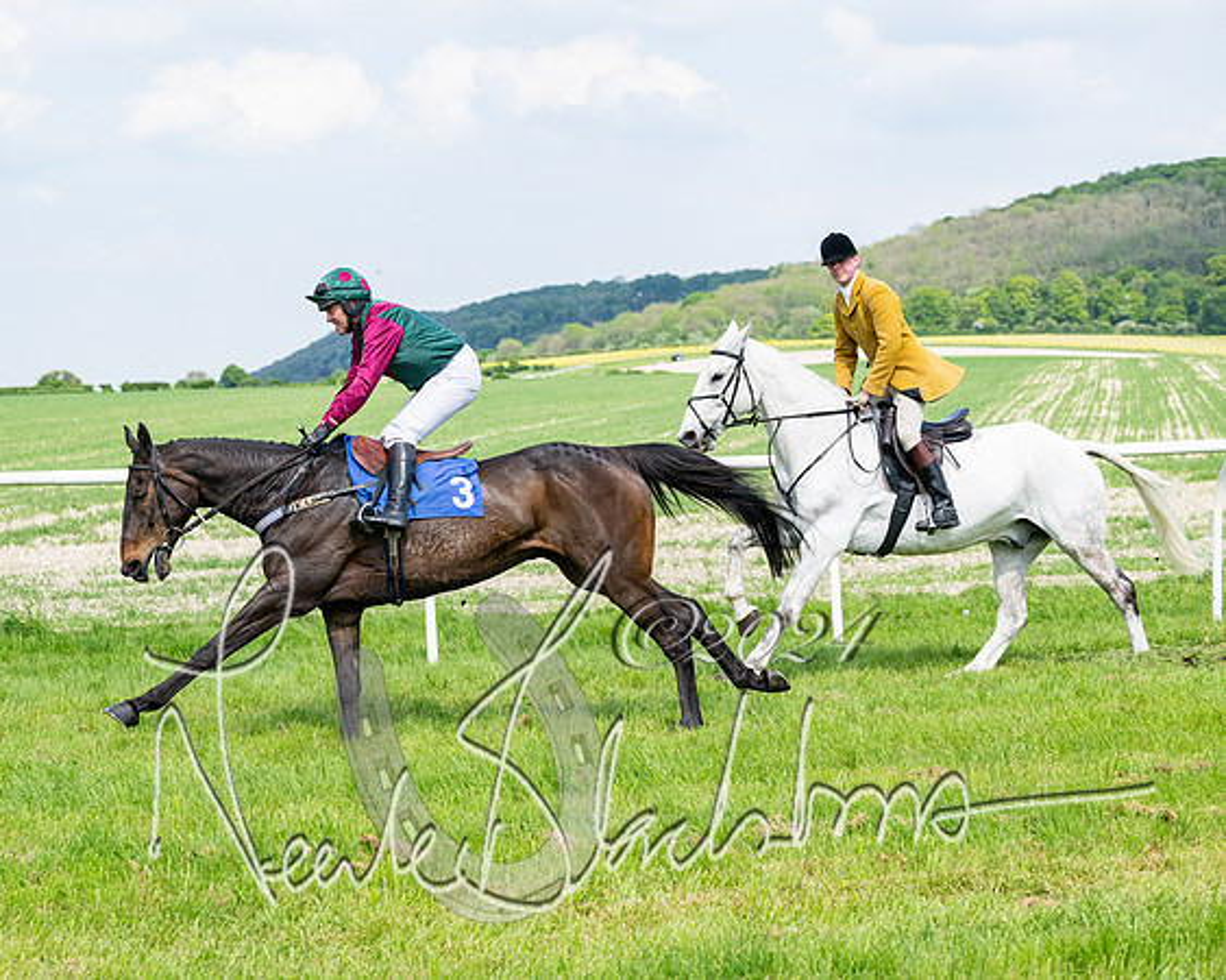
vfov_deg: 18.9
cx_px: 539
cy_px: 476
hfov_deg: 23.5
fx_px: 2941
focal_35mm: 81
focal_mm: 70
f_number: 5
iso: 400
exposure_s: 1/2000
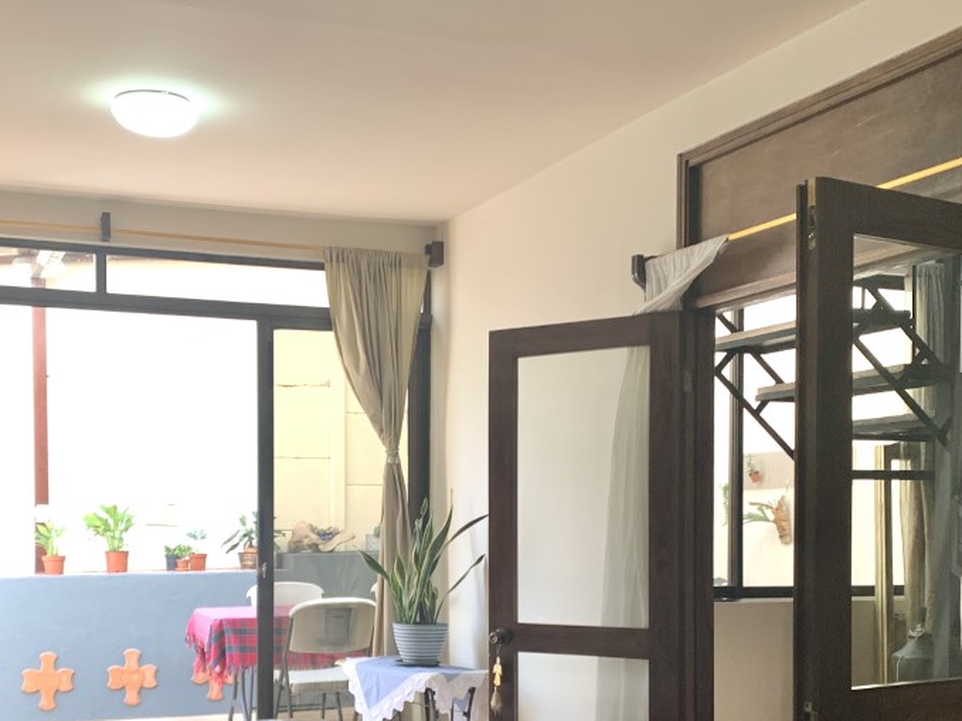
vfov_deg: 29.1
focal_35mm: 49
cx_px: 388
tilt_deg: -0.2
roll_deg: -0.5
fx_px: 1361
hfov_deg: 38.8
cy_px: 565
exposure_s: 1/60
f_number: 1.8
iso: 100
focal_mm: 4.25
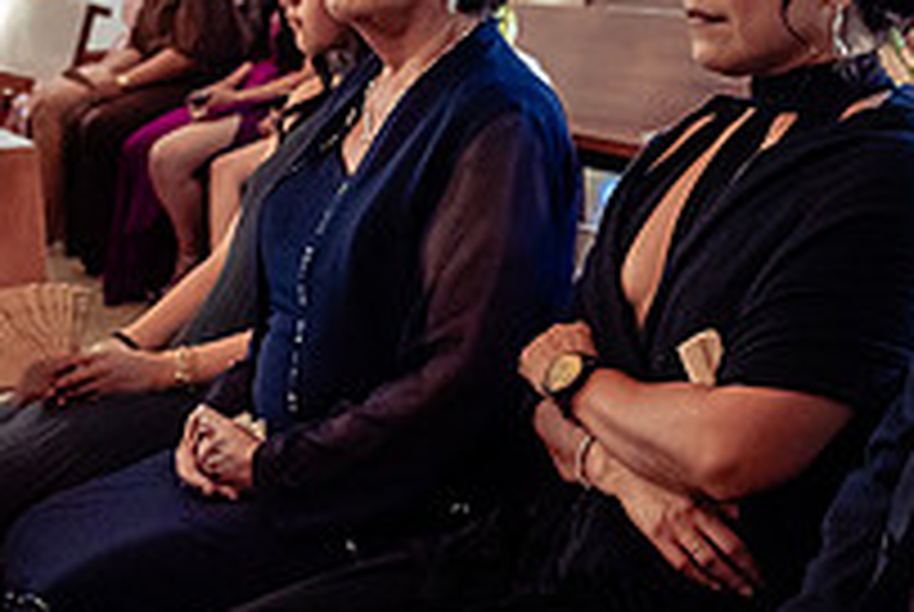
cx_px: 797
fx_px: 2034
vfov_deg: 17.1
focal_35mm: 80
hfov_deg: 24.7
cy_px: 277
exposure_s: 1/160
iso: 2500
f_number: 4.5
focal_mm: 27
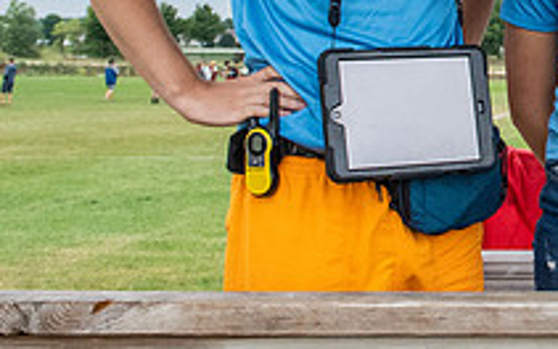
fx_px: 1552
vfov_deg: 12.6
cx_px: 680
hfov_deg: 19.2
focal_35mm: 102
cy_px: -62
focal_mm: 20
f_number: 6.3
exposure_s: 1/640
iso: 1600
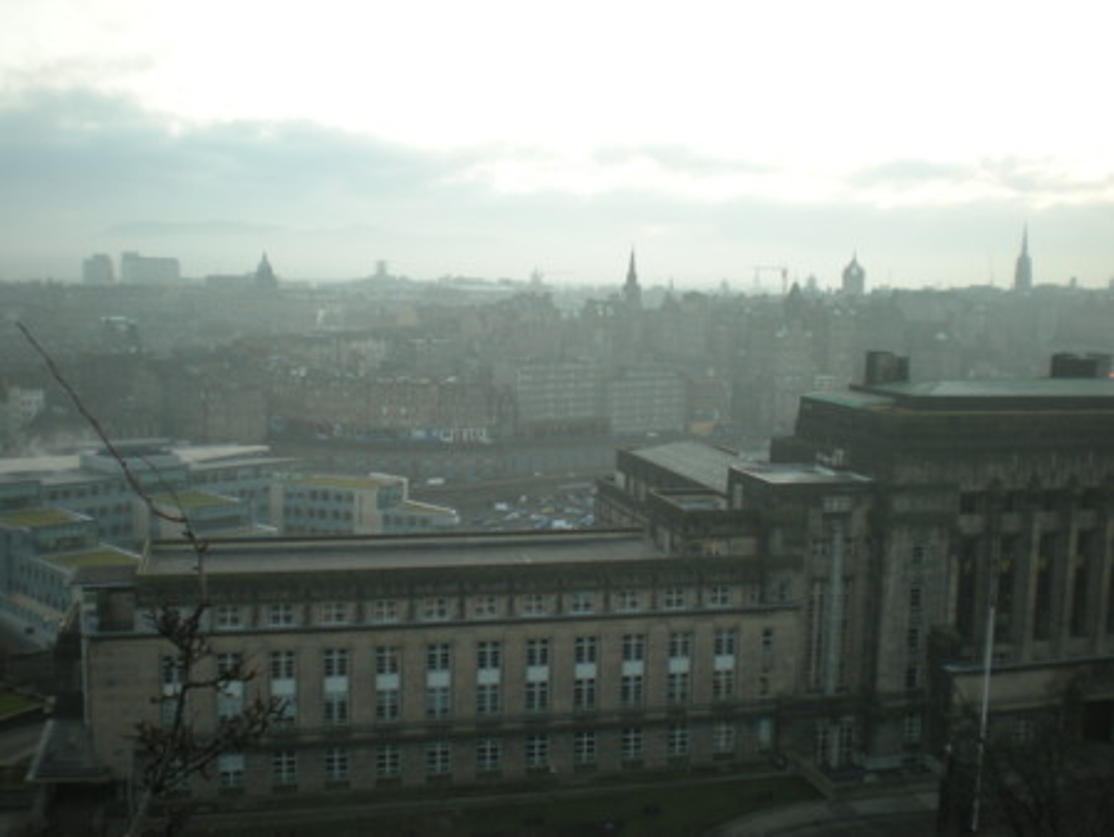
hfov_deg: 49.0
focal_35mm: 38
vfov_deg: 37.8
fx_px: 1224
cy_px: 418
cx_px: 557
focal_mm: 6.3
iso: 64
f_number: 3.1
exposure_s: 1/46.5
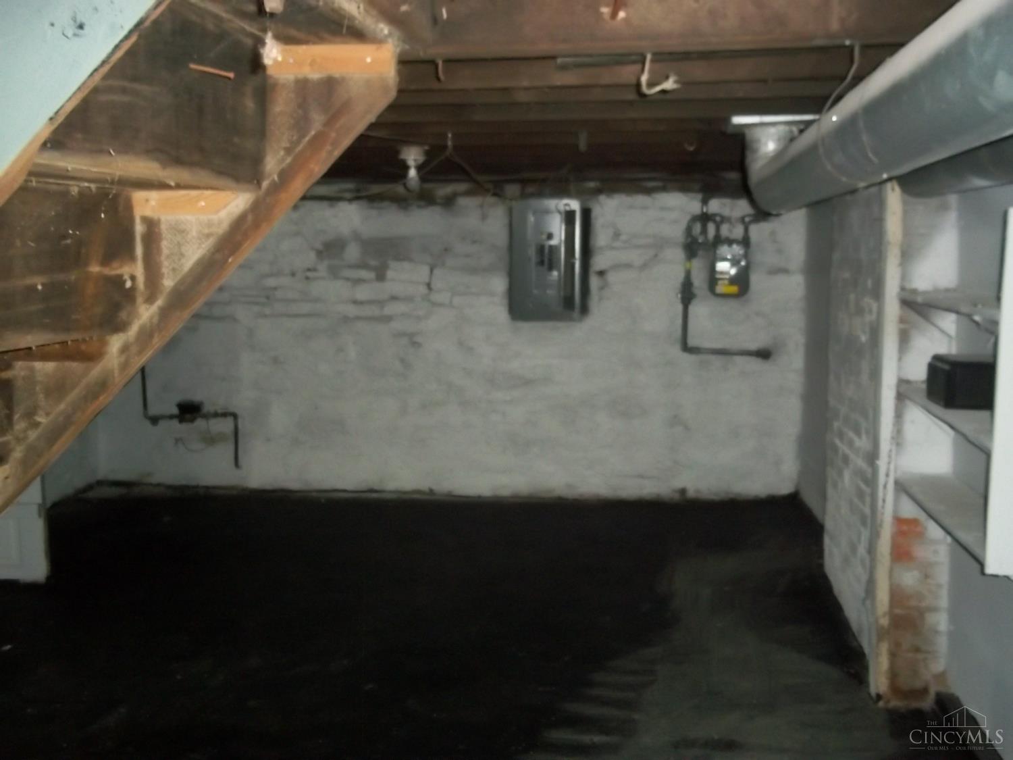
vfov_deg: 39.7
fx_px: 1054
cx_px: 506
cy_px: 380
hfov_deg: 51.4
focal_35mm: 36
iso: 400
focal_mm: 6.5
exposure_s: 1/30
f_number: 3.1
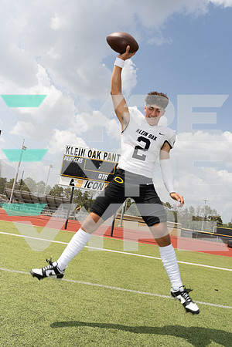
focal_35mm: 30
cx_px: 116
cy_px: 174
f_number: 11
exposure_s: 1/250
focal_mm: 30
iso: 160
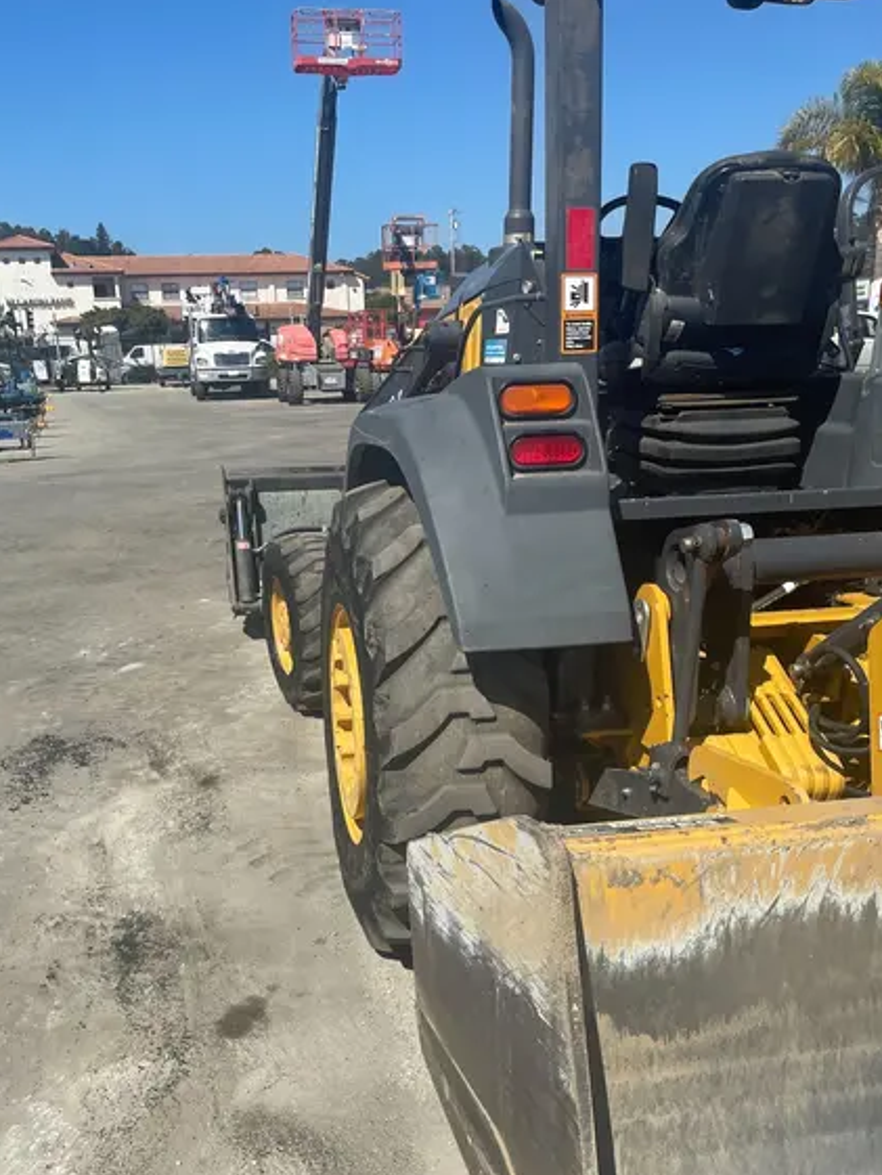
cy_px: 759
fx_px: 1155
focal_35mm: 34
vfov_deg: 53.1
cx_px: 404
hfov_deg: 41.8
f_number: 1.6
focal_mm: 4.2
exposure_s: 1/4132
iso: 32
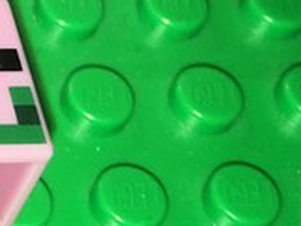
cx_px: -413
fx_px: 1410
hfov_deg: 10.5
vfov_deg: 8.9
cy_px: -119
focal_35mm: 162
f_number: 2.2
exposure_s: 1/237
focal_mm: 4.15
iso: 25
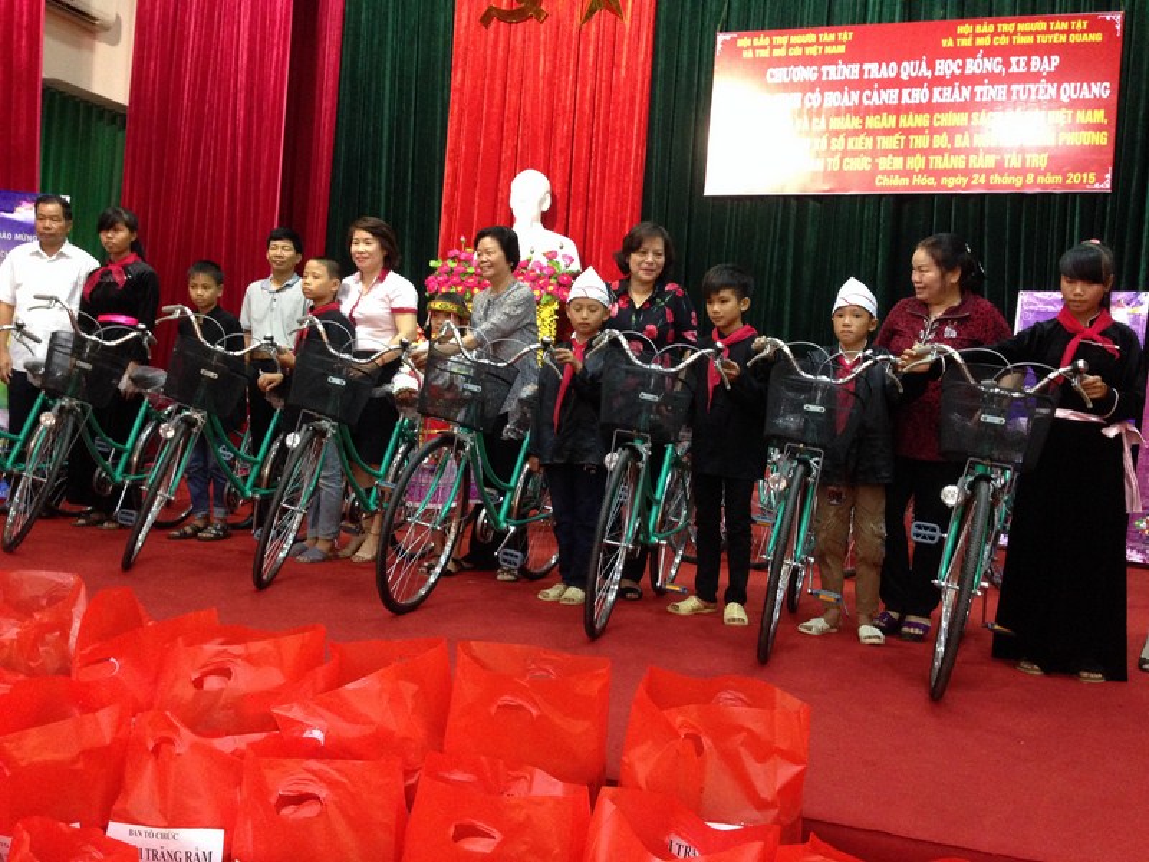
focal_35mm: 33
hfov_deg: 55.4
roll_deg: -2.1
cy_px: 431
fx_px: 1095
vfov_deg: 42.9
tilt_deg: -1.4
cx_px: 574
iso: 250
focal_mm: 4.12
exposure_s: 1/20
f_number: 2.4
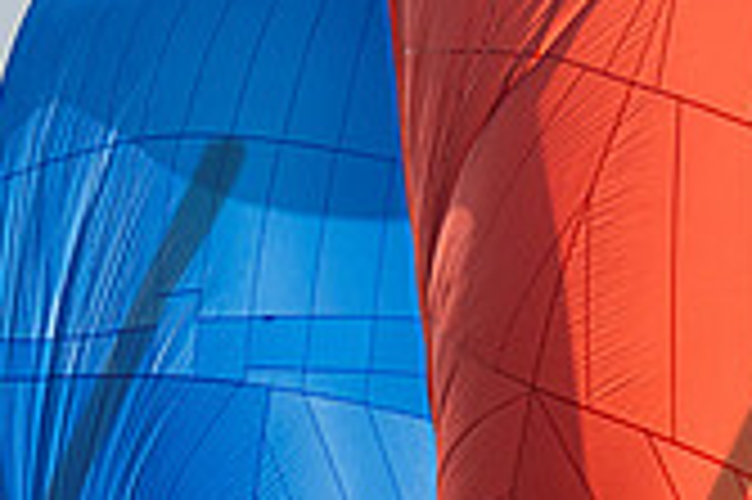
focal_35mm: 441
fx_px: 9203
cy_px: 782
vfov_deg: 3.1
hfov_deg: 4.7
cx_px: 887
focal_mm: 125
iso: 320
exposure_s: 1/6400
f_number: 6.3
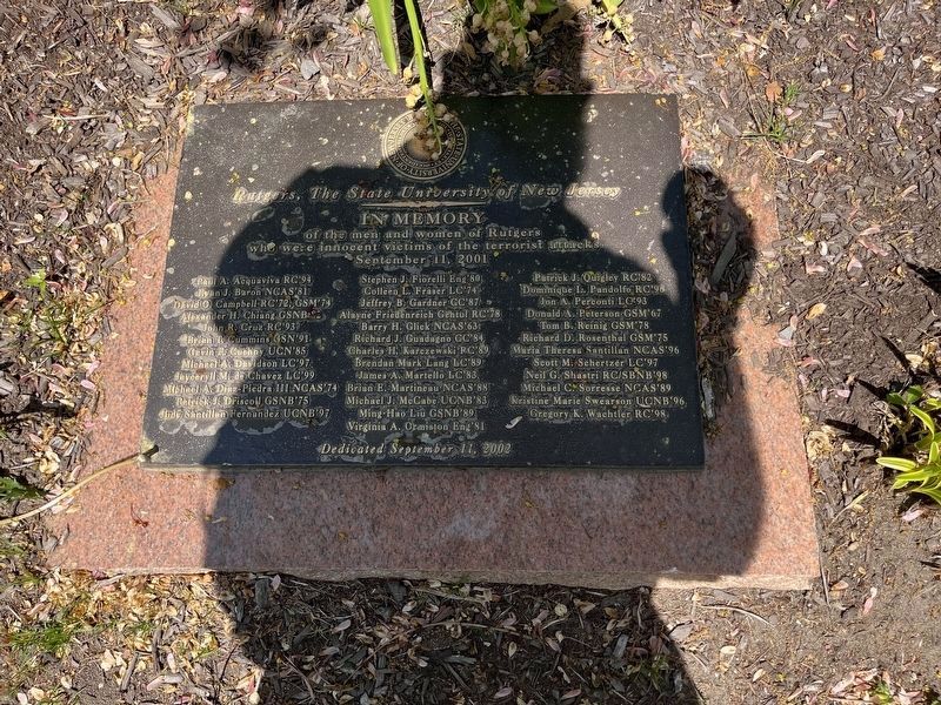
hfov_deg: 67.3
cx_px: 470
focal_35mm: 26
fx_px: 707
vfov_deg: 53.1
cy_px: 352
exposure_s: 1/1404
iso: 50
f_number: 1.6
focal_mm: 5.1
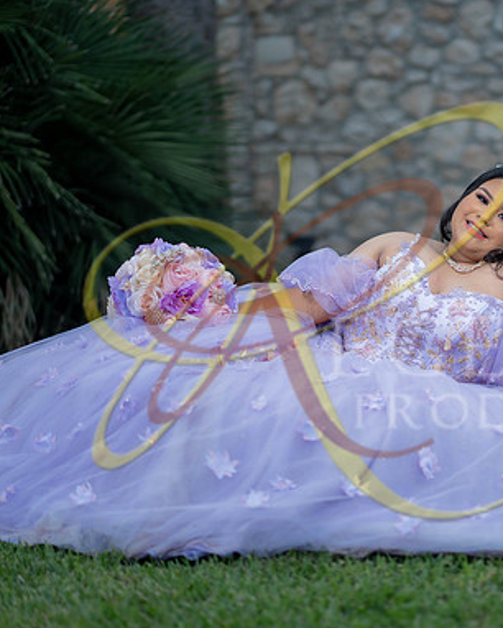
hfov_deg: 12.7
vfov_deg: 15.9
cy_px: 312
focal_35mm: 121
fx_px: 2250
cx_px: 399
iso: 125
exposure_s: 1/2000
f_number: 1.8
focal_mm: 85
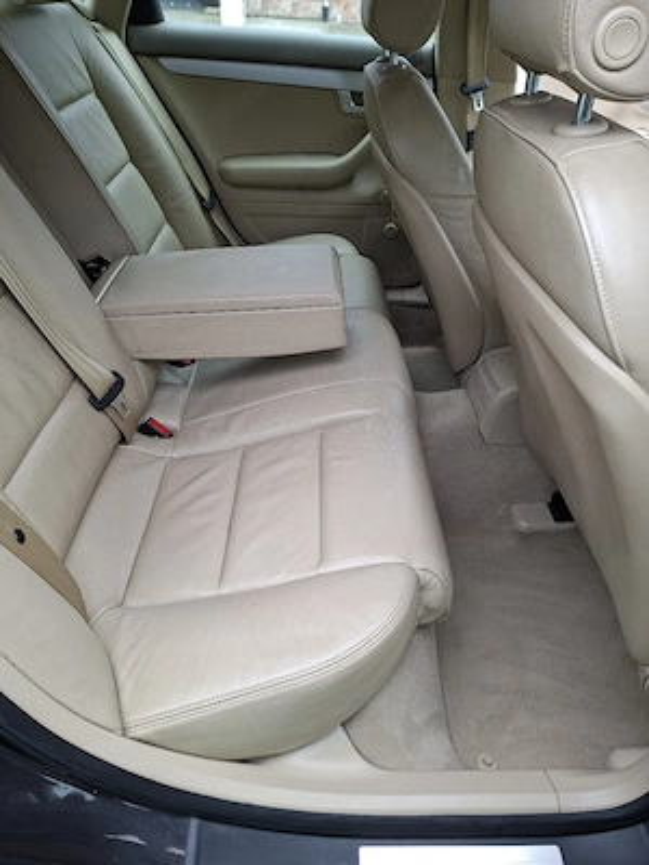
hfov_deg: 58.9
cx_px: 324
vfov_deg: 73.9
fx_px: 575
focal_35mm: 23
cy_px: 432
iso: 80
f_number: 1.8
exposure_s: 1/100
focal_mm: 5.54
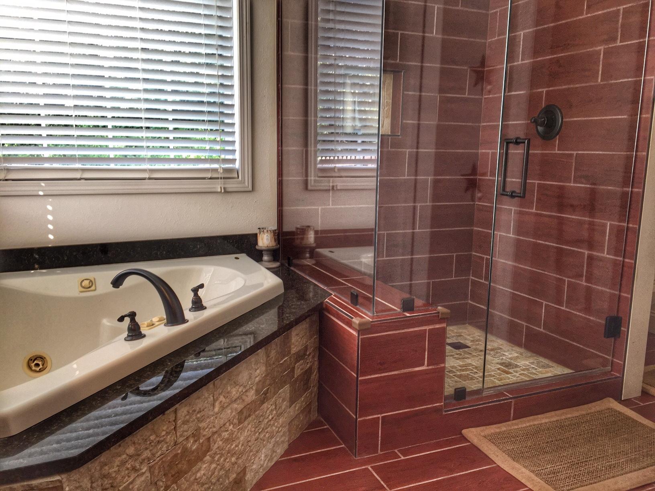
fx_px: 549
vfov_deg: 48.2
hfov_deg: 61.7
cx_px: 328
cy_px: 246
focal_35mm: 29
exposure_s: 1/60
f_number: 2.2
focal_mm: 4.15
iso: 32
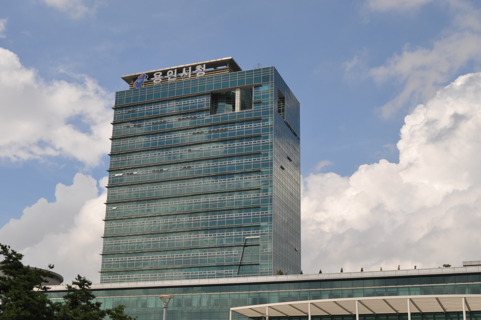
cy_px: 178
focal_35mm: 51
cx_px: 195
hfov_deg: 38.8
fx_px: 681
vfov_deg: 26.4
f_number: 10
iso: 200
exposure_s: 1/400
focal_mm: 26
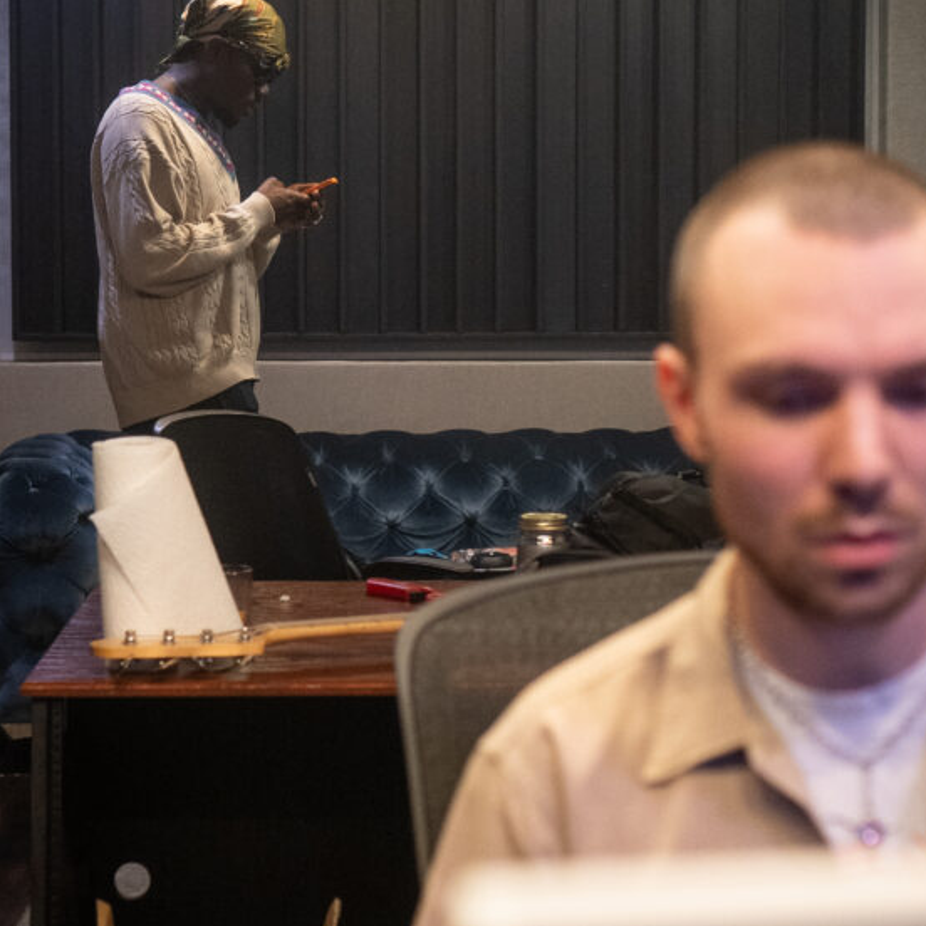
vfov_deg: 21.1
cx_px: 464
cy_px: 401
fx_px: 2482
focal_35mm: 82
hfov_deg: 21.1
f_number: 3.5
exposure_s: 1/60
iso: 250
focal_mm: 35
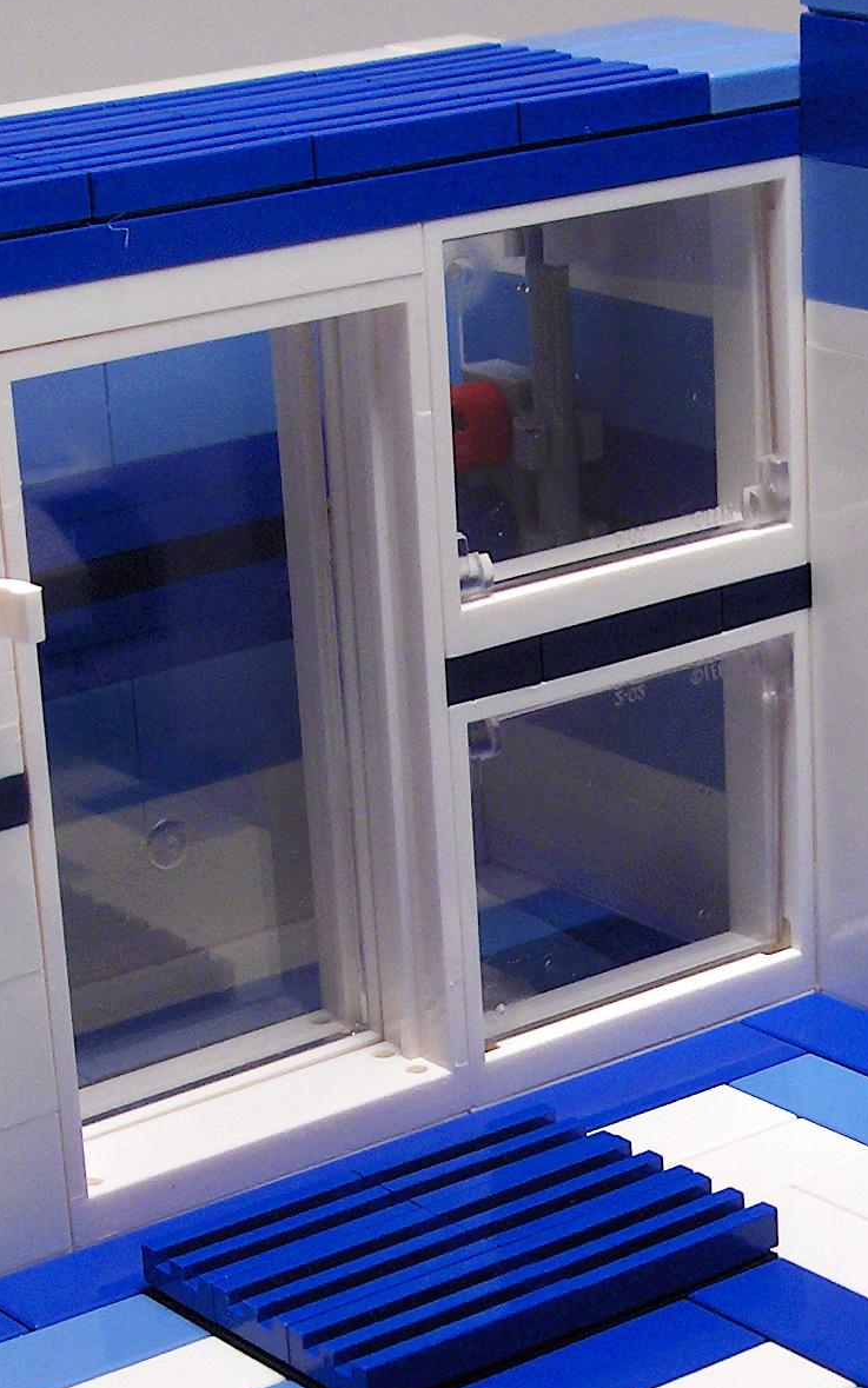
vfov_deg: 20.6
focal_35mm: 100
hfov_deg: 13.0
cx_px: 676
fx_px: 3784
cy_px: 1095
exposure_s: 1/64.4
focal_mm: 8
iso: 118
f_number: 4.8
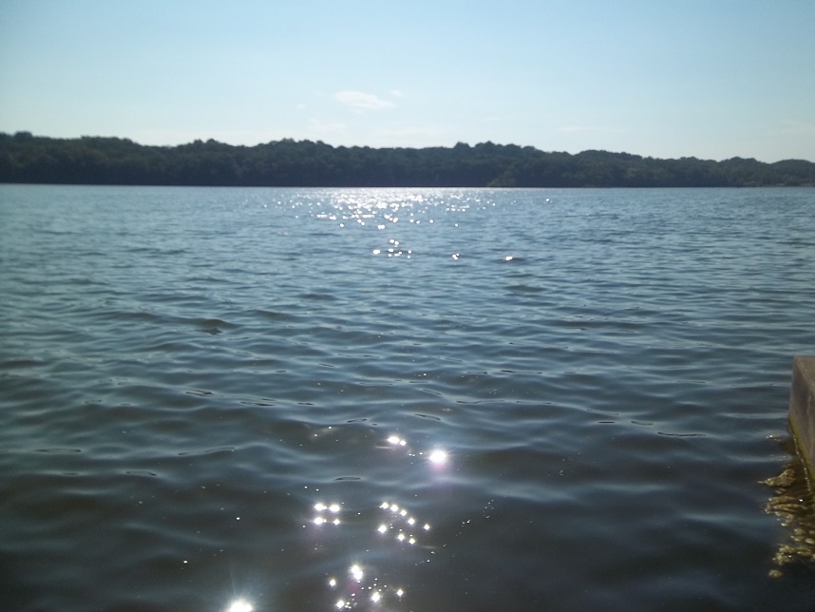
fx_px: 659
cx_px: 408
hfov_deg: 63.4
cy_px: 306
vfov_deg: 49.8
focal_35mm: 28
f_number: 7.86
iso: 64
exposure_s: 1/500
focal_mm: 5.05
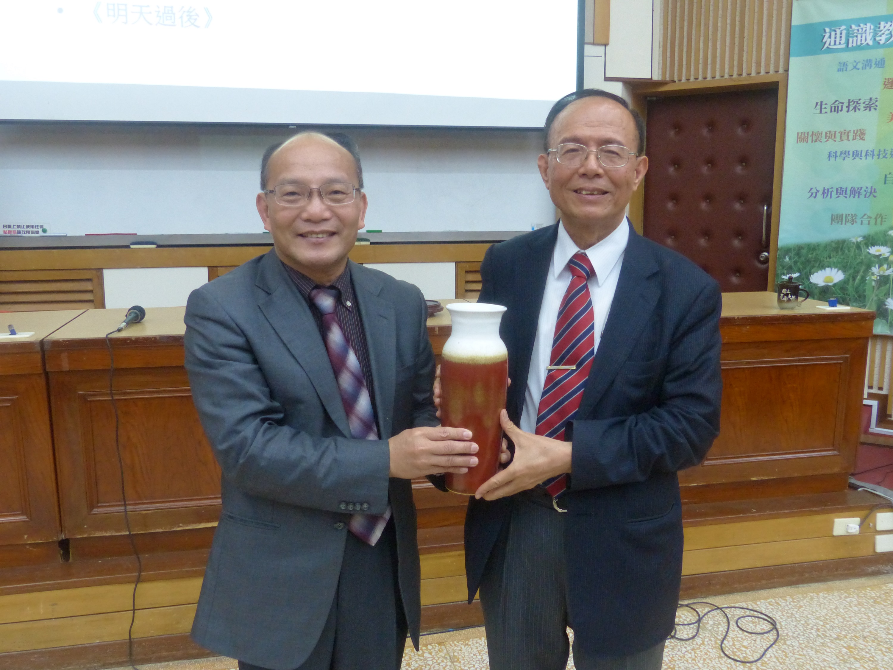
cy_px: 335
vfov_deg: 48.2
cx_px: 446
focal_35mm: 29
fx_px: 748
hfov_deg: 61.7
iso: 400
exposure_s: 1/40
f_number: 2.8
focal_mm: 5.3
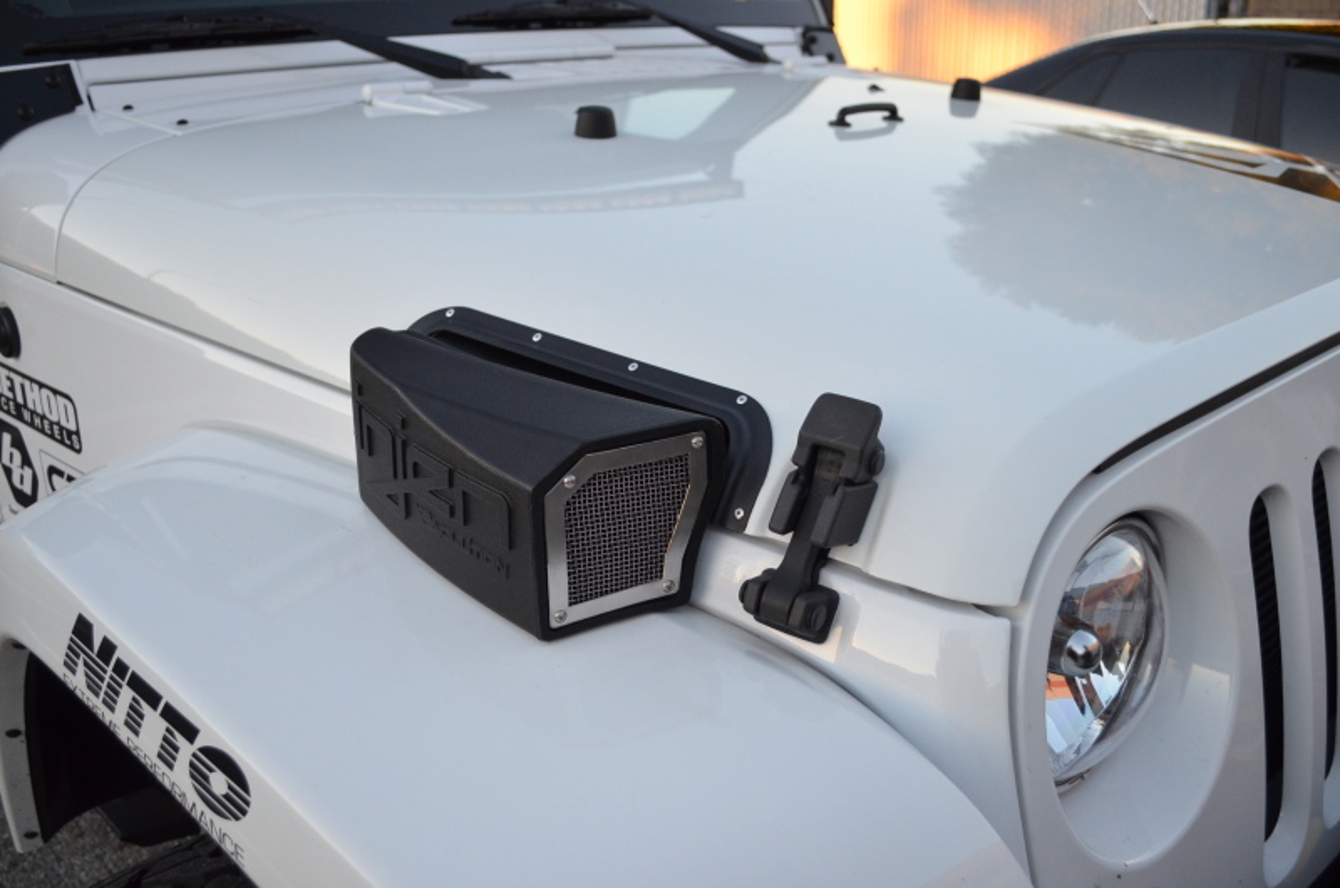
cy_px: 444
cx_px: 670
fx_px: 1226
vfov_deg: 39.8
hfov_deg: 57.3
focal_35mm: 33
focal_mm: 22
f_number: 4
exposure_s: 1/800
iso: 1250
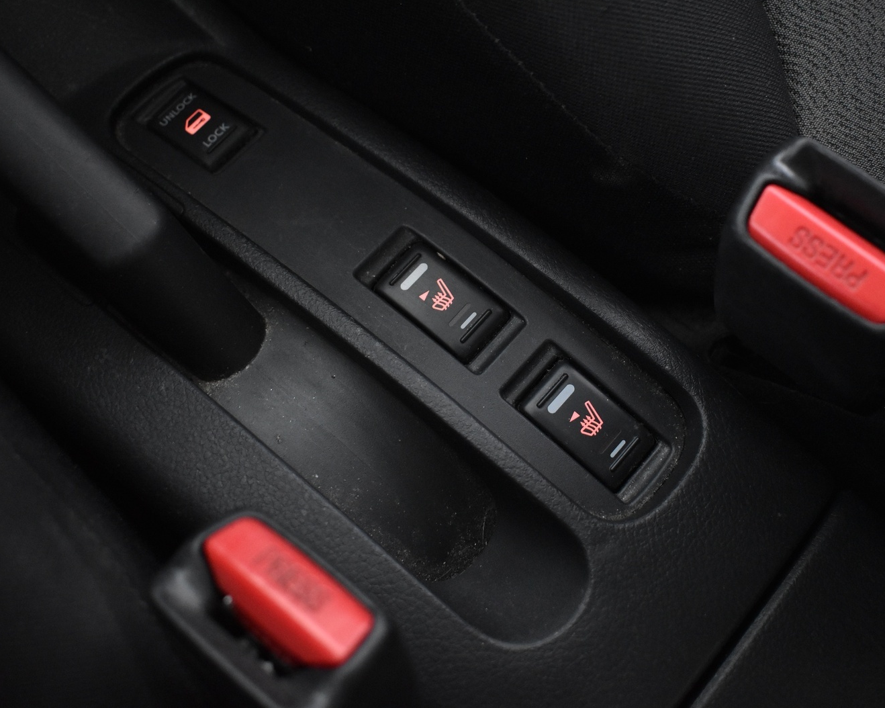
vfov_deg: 33.4
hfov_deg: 41.0
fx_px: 1178
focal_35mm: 45
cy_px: 351
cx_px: 516
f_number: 4
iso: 3200
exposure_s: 1/25
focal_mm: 26
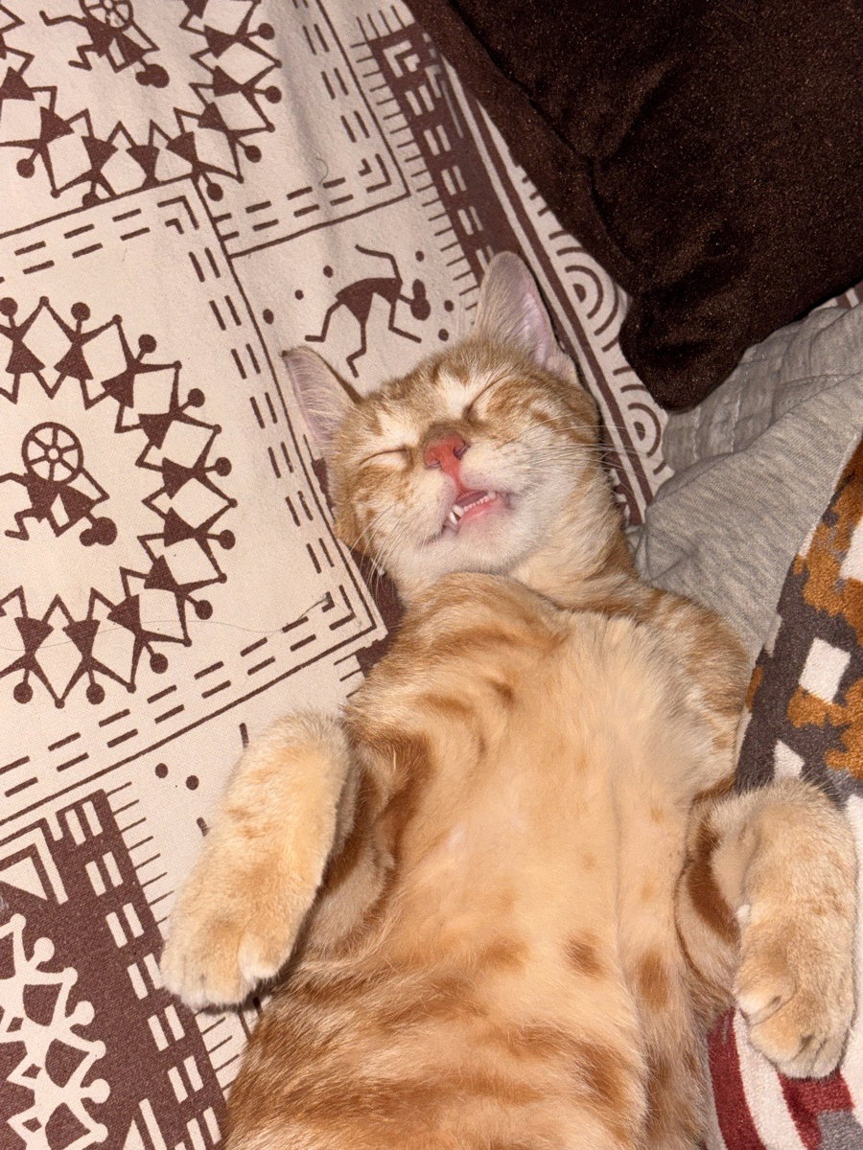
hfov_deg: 28.0
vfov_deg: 36.8
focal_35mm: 52
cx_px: 432
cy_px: 575
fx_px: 1729
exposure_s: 1/18
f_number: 1.6
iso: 50
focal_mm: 5.96
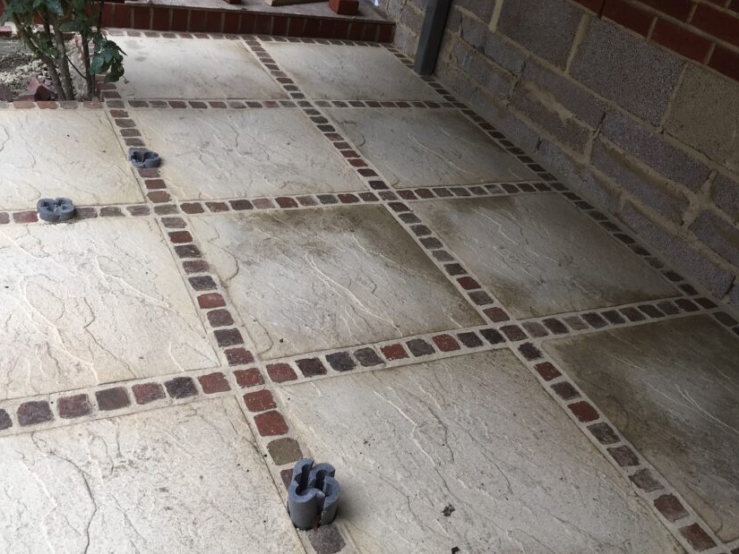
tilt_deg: -33.0
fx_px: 769
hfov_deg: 51.3
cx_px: 364
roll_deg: -13.4
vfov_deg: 39.7
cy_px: 262
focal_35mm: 36
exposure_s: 1/191
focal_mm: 4.15
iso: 25
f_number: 2.2
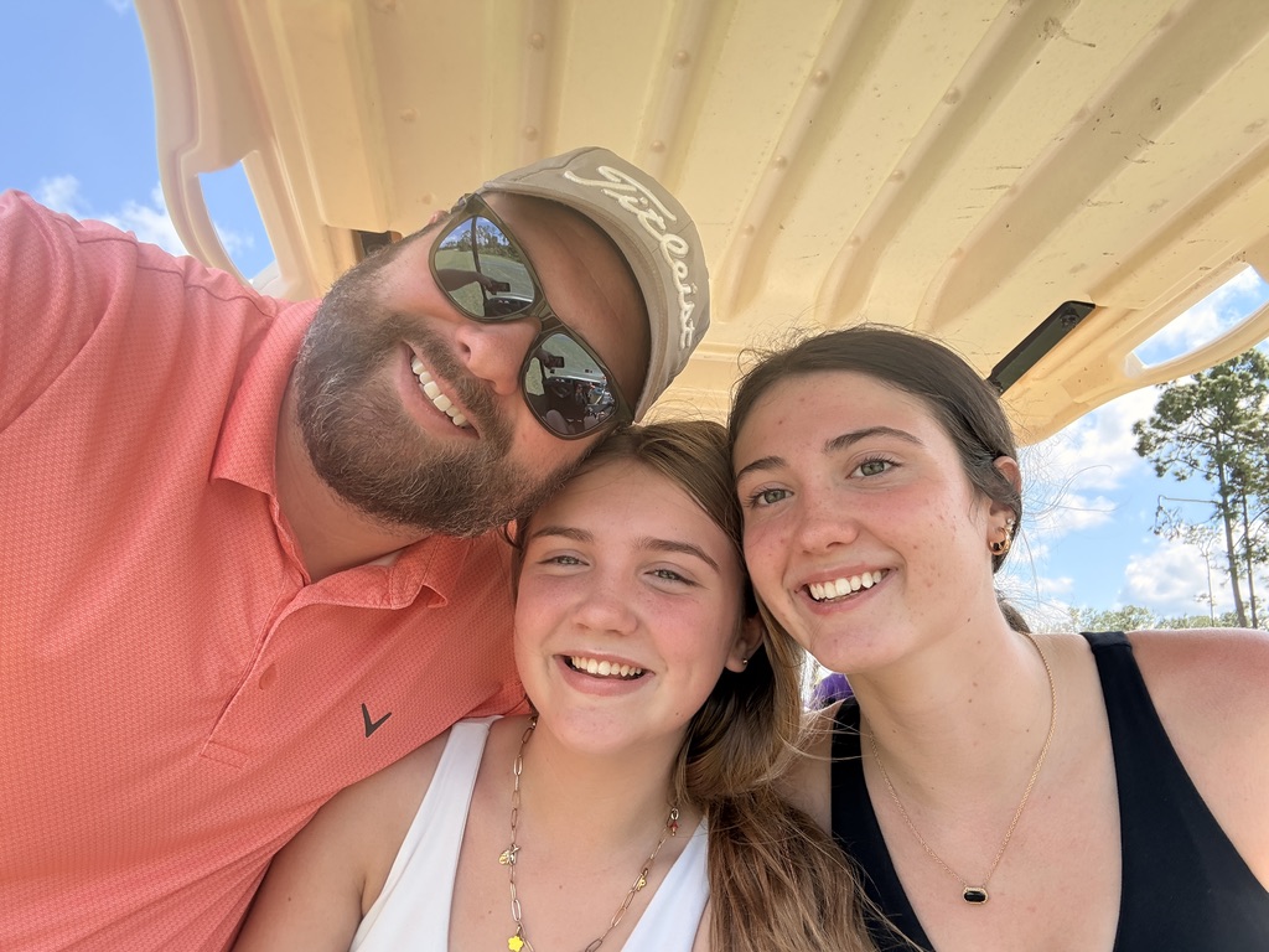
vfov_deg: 58.9
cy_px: 476
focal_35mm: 23
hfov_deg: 73.9
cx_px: 634
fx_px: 843
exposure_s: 1/263
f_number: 1.9
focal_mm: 2.69
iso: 40
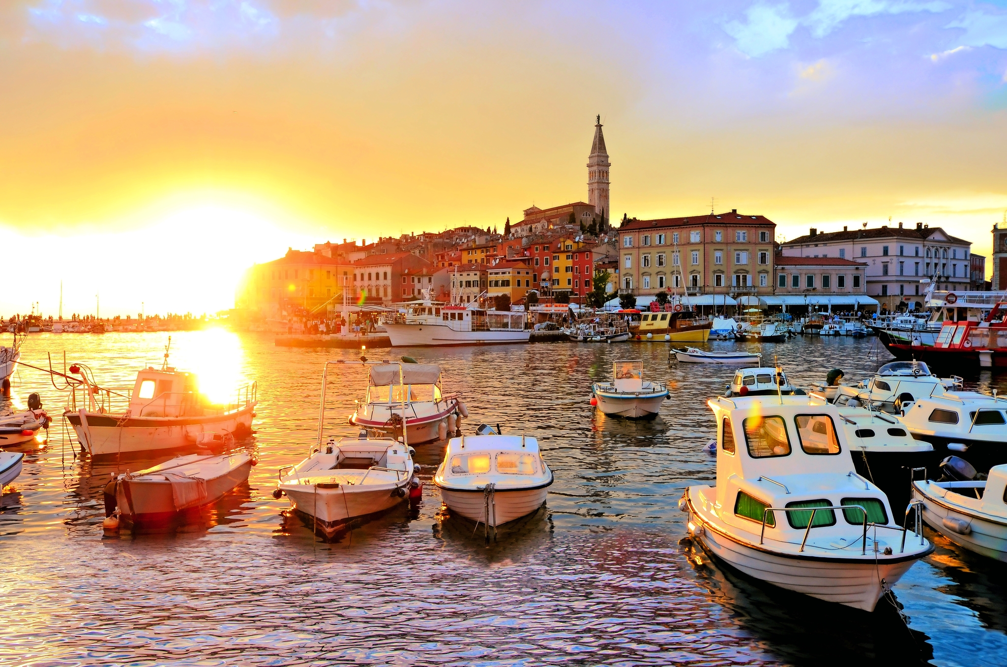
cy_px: 334
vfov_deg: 36.7
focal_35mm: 36
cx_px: 504
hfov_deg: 53.2
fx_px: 1005
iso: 200
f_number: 9
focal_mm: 24
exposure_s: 1/30
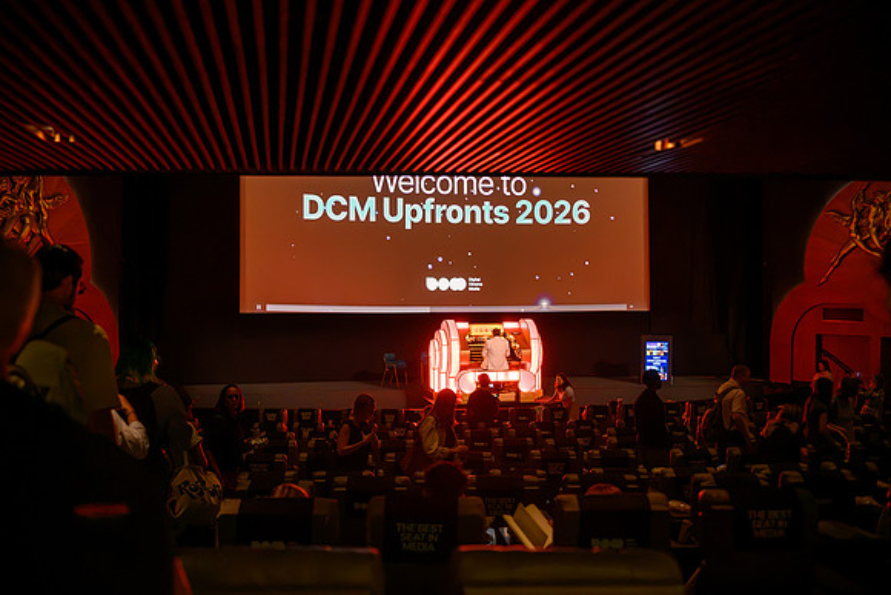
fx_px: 880
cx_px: 446
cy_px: 298
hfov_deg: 53.7
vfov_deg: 37.3
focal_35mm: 36
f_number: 2
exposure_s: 1/320
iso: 1800
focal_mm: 35
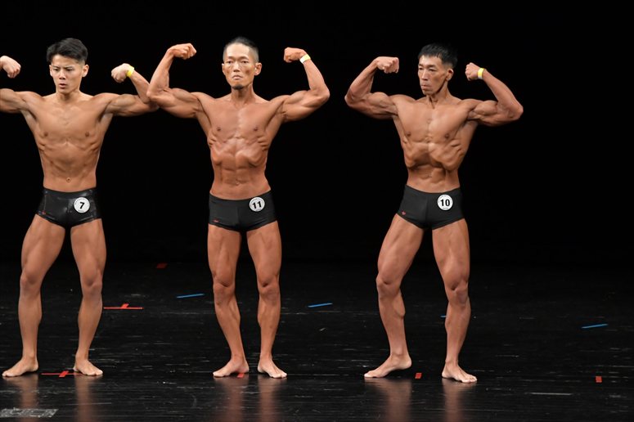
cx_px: 317
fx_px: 4753
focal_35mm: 270
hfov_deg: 7.6
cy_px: 211
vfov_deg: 5.1
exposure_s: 1/400
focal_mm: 180
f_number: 5.6
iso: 2500
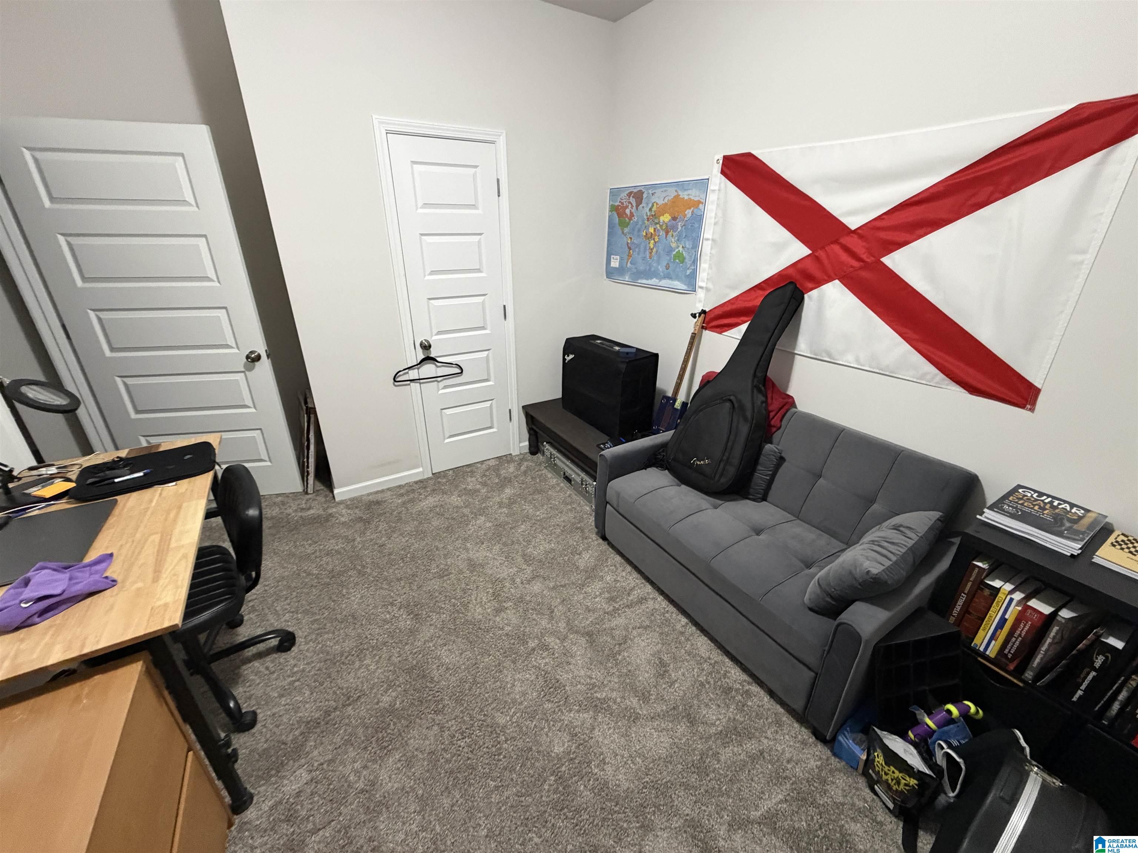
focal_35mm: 14
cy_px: 426
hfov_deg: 102.1
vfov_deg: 85.7
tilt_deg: -24.8
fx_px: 460
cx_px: 569
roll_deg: +0.6
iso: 400
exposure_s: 1/60
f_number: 2.2
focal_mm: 2.22
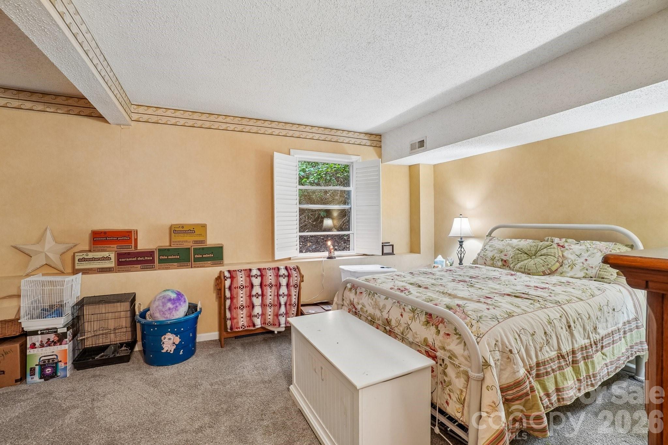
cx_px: 334
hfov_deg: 100.4
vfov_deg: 77.3
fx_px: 278
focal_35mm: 15
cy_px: 222
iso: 400
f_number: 8
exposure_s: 1/4
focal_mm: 10
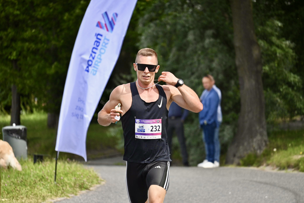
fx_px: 3166
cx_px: 152
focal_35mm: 375
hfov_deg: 5.5
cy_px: 102
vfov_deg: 3.7
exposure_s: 1/1250
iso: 400
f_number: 6.3
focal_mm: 250
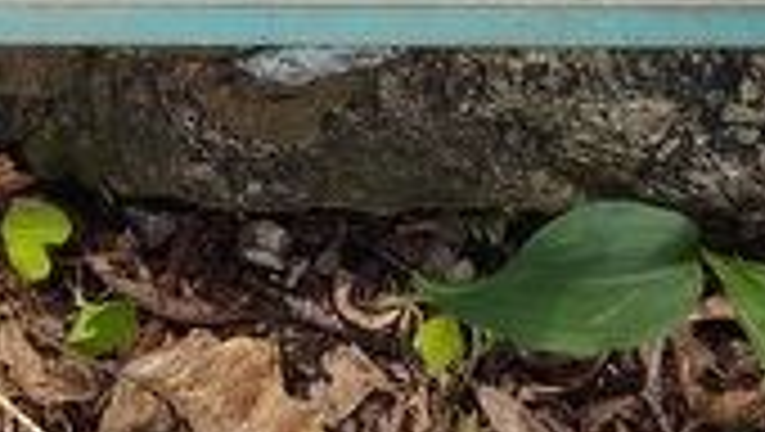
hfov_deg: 18.1
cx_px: 279
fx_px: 2396
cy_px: -706
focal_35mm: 118
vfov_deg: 9.0
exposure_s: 1/231
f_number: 1.8
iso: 100
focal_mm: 5.56
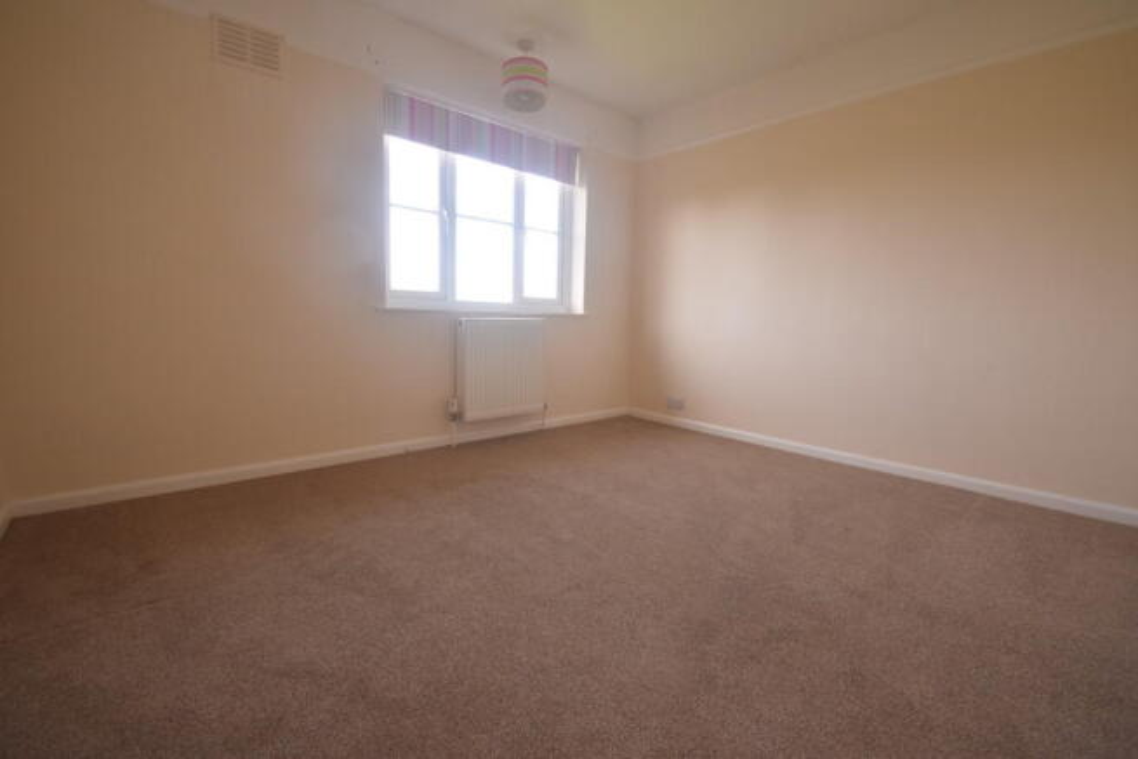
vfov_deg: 77.4
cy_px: 380
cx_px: 569
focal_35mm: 15
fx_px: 474
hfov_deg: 100.4
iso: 800
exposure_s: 1/100
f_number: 5
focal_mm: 10
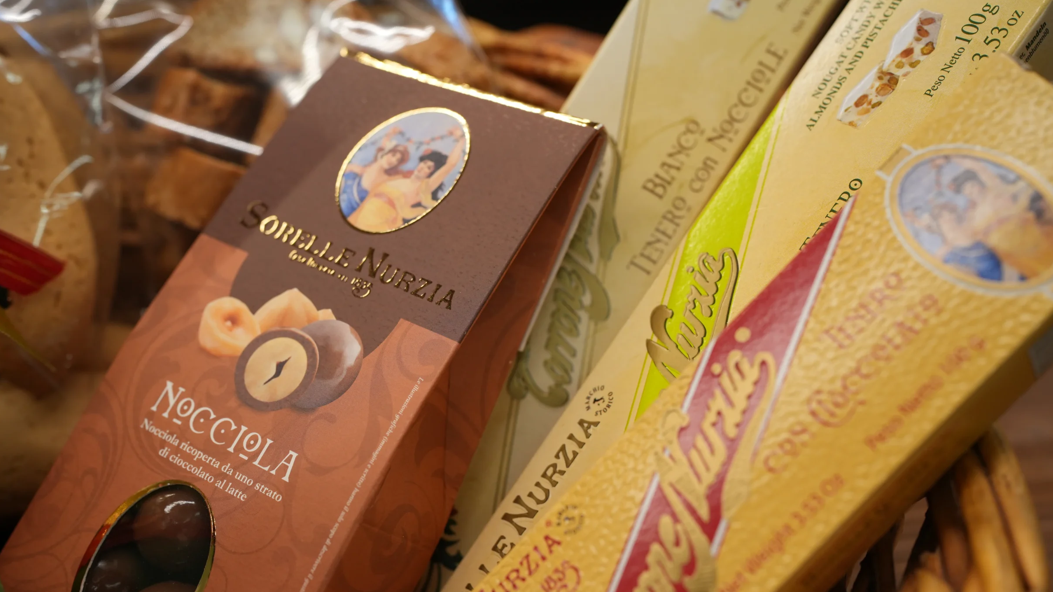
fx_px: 1089
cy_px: 328
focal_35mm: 39
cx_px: 538
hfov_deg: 51.6
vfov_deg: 30.4
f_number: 4
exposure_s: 1/160
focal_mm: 35
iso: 800
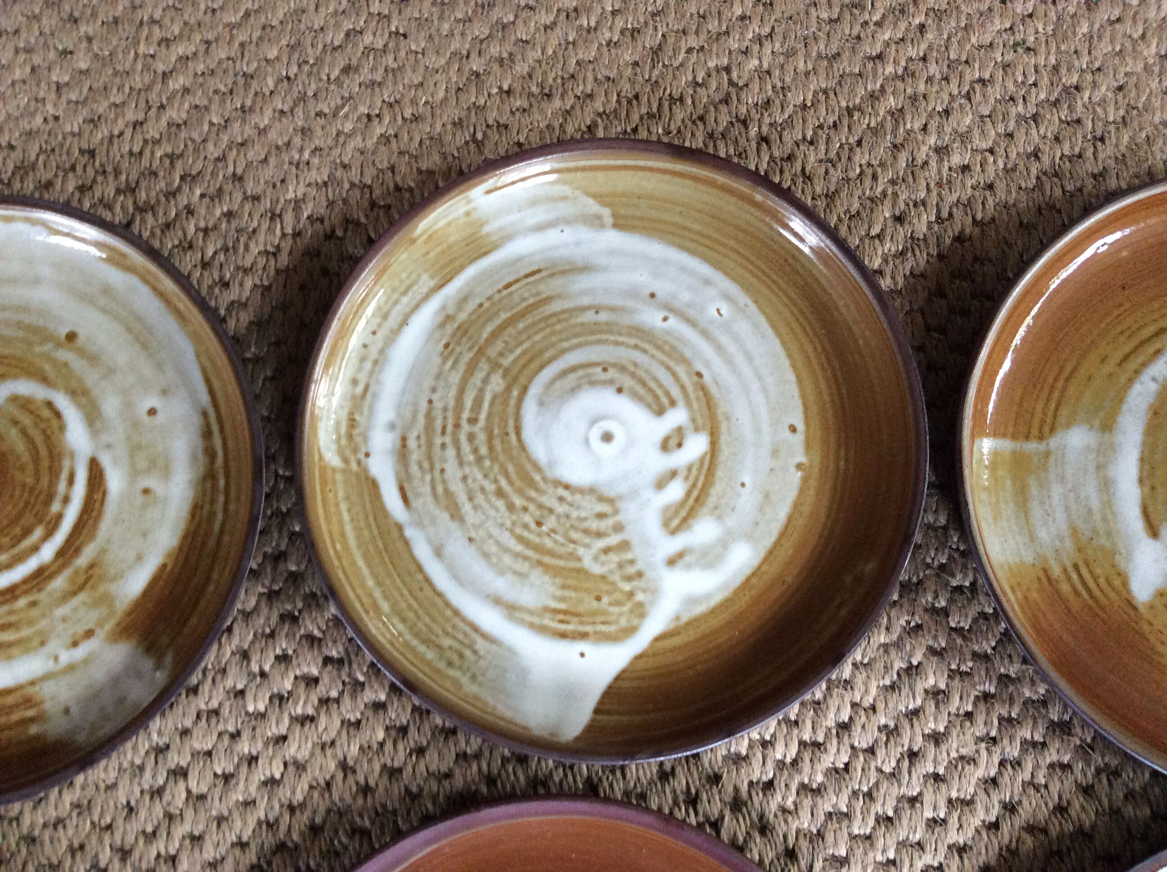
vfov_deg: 44.1
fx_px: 1077
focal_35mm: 32
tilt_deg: -78.9
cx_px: 584
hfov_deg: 56.9
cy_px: 436
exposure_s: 1/25
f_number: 2.4
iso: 160
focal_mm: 3.3
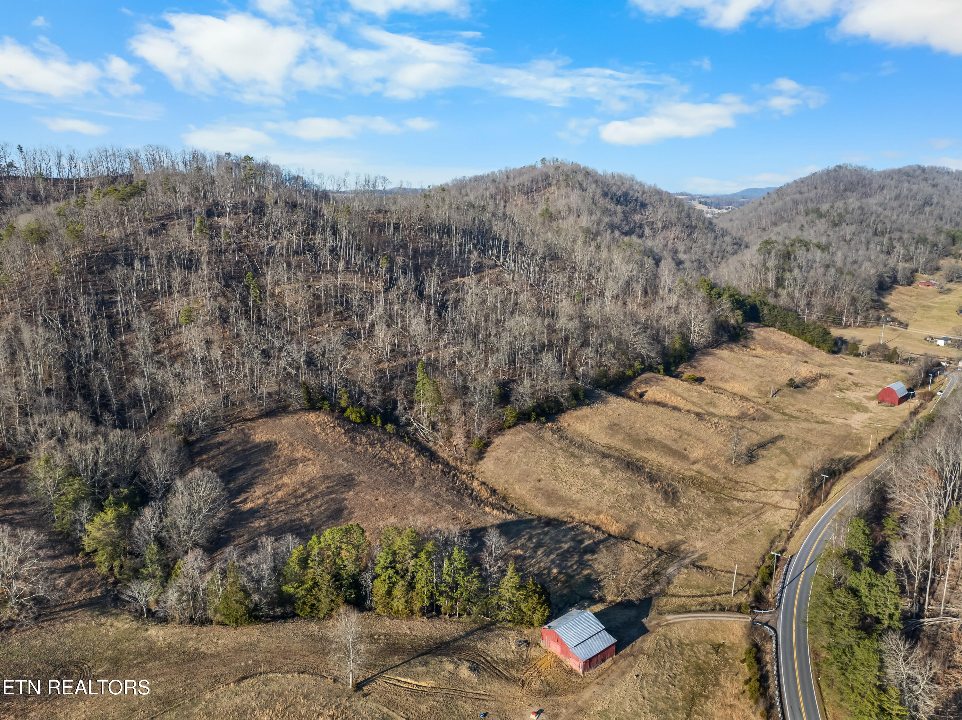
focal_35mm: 24
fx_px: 667
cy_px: 360
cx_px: 481
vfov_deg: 56.8
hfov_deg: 71.6
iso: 150
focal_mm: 12.29
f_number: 2.8
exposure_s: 1/160
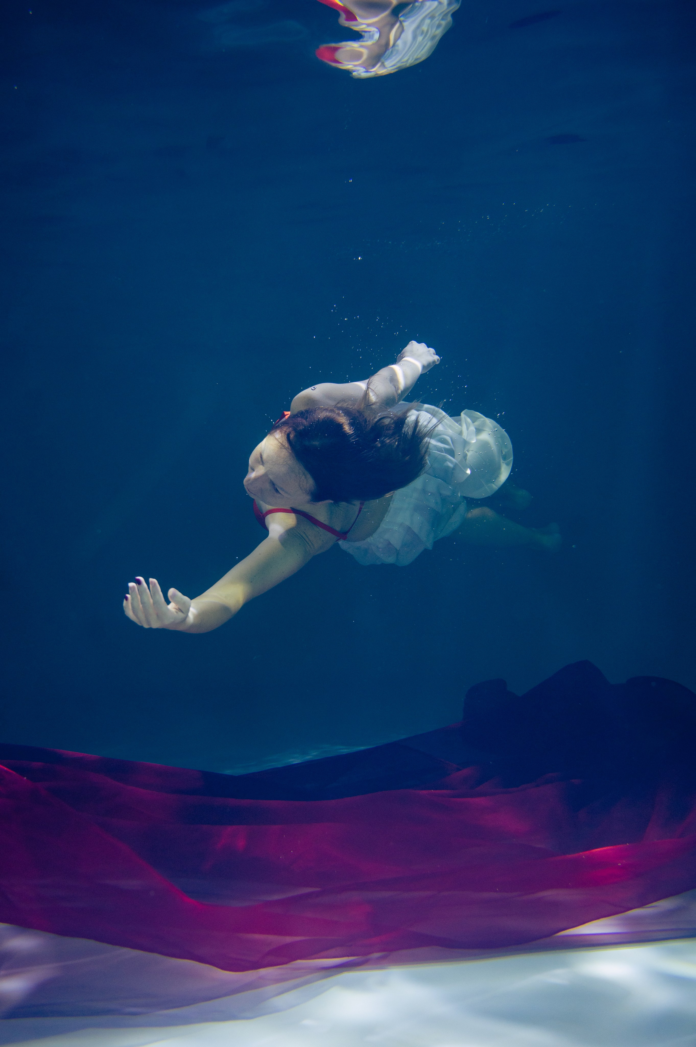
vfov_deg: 51.9
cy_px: 524
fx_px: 1074
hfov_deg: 35.9
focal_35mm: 37
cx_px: 348
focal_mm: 37
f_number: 4
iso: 1000
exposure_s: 1/320
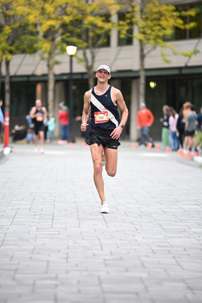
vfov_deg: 10.3
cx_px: 101
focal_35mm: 200
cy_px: 152
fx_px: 1682
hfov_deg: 6.9
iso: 1600
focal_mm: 200
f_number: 2.8
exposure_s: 1/800
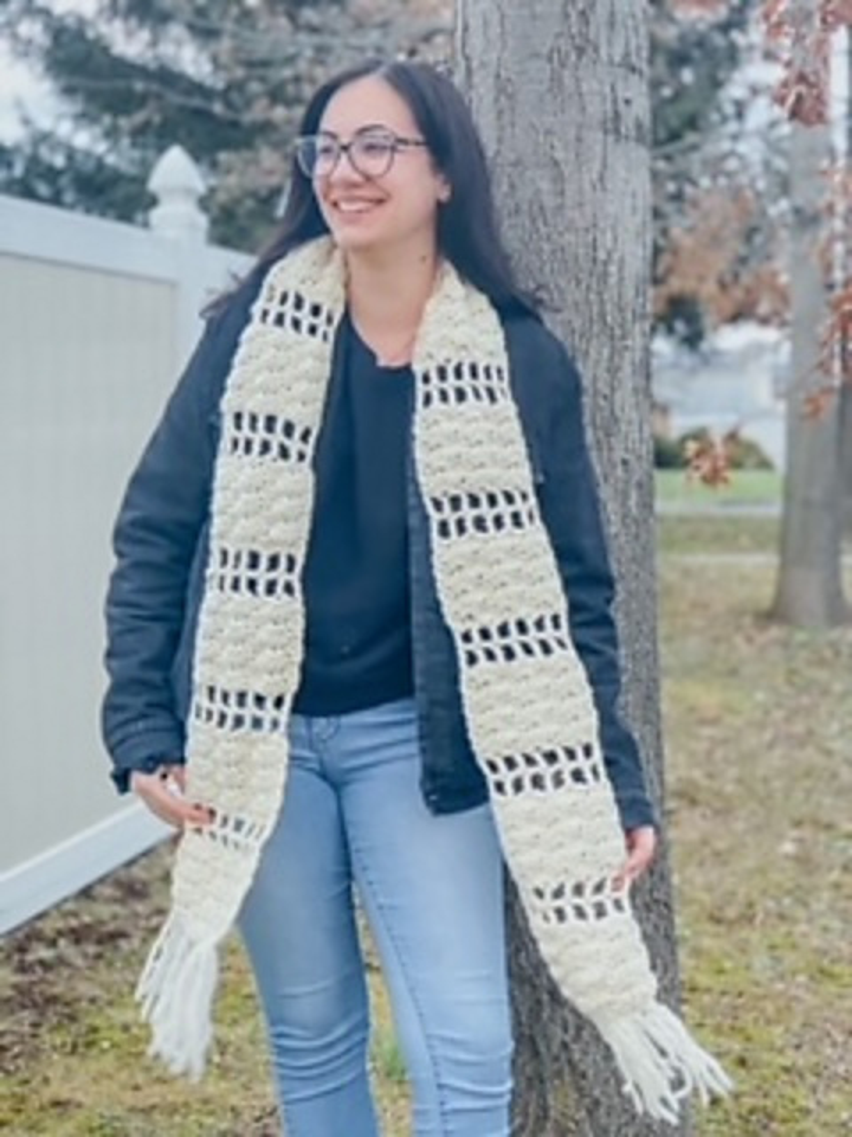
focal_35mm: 52
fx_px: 1706
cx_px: 426
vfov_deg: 36.8
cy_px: 568
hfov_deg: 28.0
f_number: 2
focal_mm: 6
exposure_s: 1/65
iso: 250
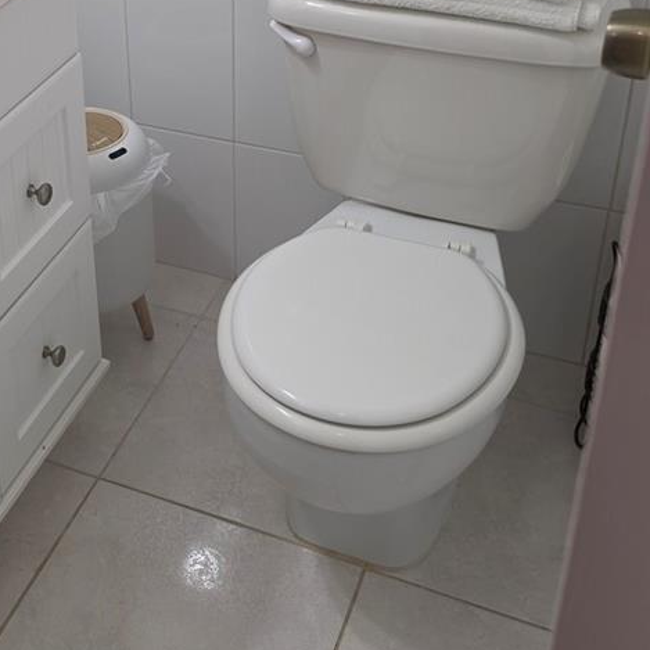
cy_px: 123
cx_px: 100
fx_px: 1105
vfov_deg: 31.9
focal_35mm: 52
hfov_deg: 31.6
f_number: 1.4
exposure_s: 1/120
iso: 64
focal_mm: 6.5
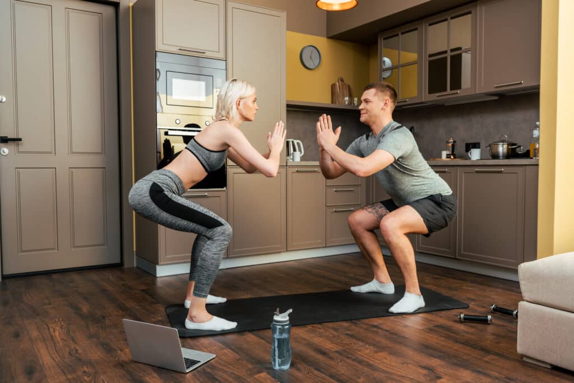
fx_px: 510
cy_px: 192
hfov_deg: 58.7
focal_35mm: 32
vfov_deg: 41.1
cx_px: 287
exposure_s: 1/160
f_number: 5
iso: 160
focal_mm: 32
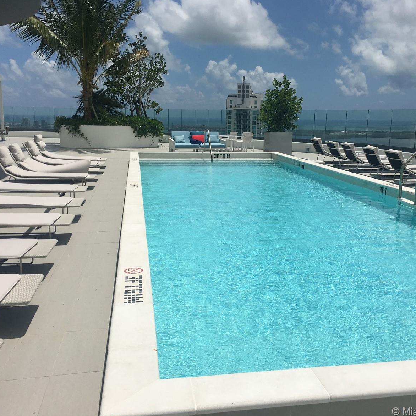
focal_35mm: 35
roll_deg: -0.9
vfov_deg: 47.2
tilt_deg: -10.0
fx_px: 476
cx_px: 223
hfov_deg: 47.2
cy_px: 206
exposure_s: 1/6410
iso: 25
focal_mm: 4.15
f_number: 2.2
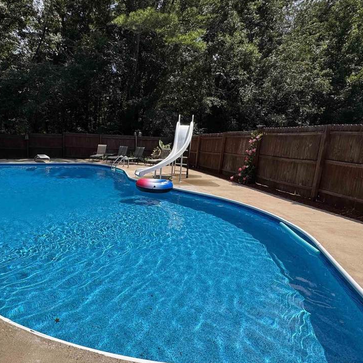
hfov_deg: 67.5
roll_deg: -2.0
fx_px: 261
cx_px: 118
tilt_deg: -11.5
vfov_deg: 69.6
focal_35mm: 22
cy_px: 191
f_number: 2.2
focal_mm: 2.22
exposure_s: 1/2674
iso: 50
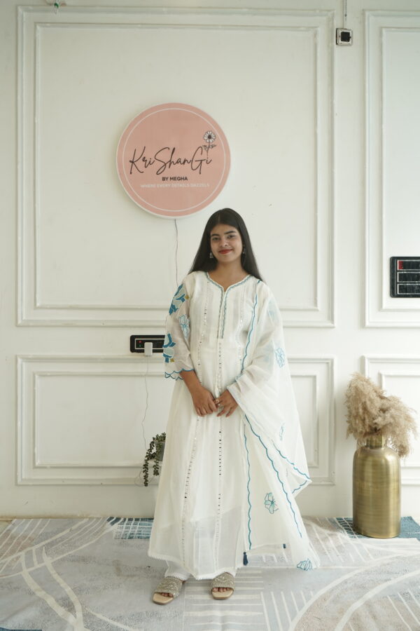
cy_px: 316
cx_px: 210
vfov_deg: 60.3
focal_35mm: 31
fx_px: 542
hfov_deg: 42.3
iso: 250
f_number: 6.3
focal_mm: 31
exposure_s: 1/100
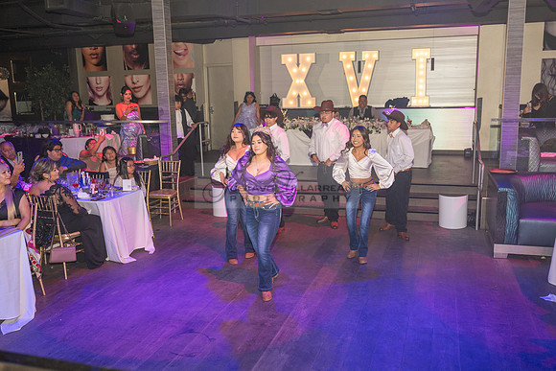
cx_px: 278
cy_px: 186
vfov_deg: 39.4
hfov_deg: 56.5
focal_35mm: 34
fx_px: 517
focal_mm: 33.5
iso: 1000
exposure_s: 1/200
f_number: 4
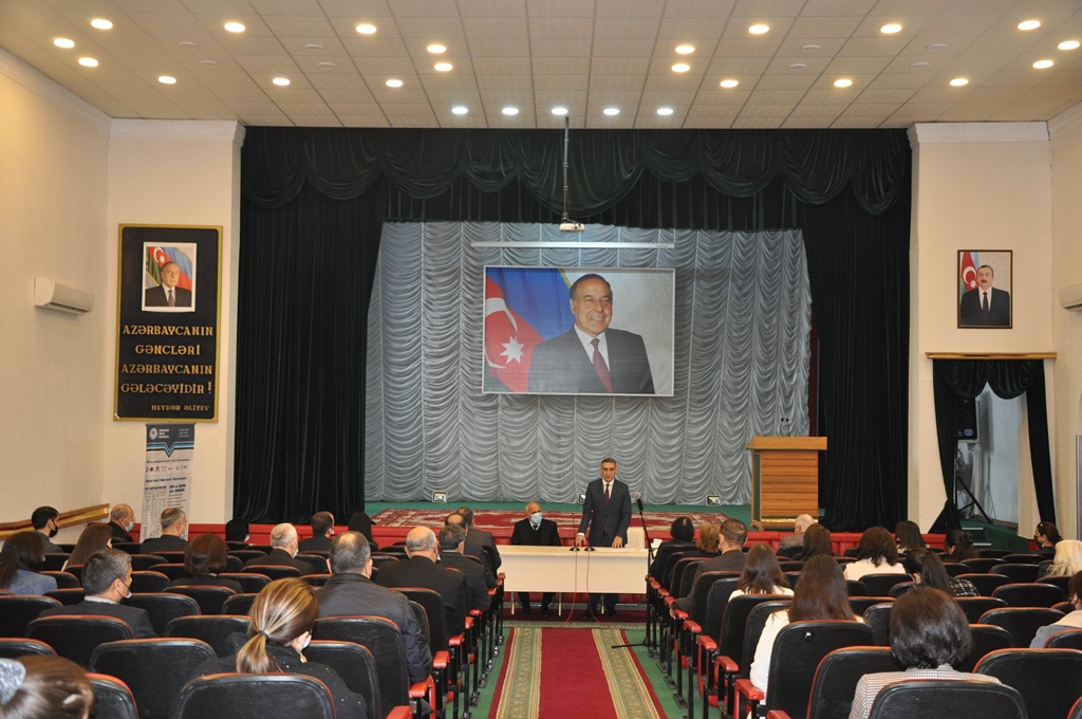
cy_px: 360
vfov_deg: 34.1
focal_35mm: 39
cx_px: 541
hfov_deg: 49.6
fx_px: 1171
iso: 800
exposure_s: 1/60
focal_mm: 26
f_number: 4
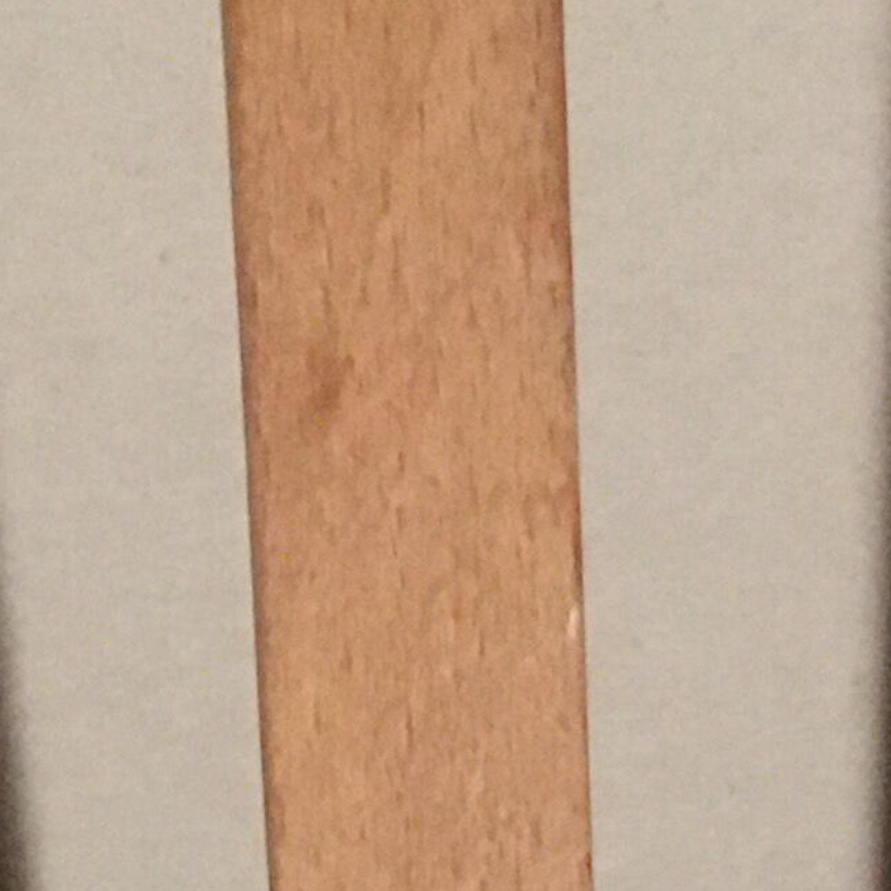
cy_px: 1370
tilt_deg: -17.8
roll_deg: -0.4
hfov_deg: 10.9
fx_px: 4659
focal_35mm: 160
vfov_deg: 10.5
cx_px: 596
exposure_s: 1/17
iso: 640
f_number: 2.2
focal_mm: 4.15
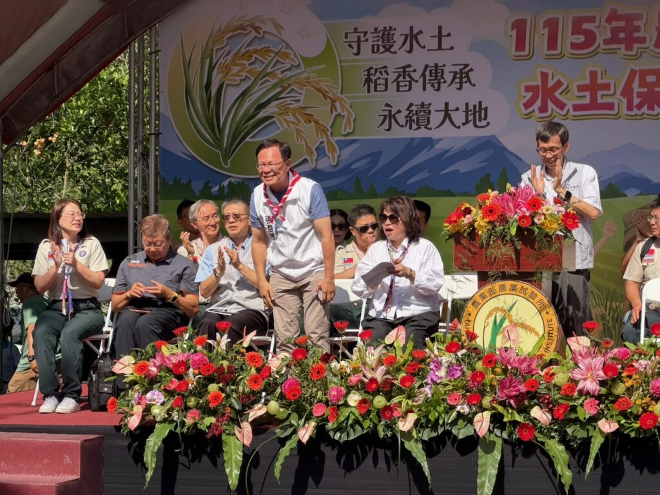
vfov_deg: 14.8
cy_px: 248
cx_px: 330
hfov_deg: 19.6
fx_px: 1907
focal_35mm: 100
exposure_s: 1/638
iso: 40
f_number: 2.8
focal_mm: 16.89
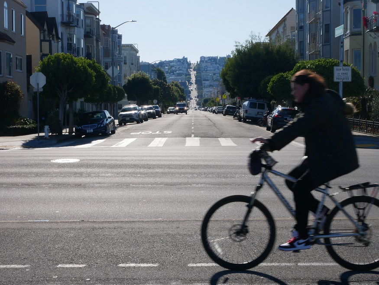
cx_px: 190
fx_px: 701
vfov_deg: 22.9
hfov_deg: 30.3
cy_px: 142
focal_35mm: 64
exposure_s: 1/125
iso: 200
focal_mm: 32
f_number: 18
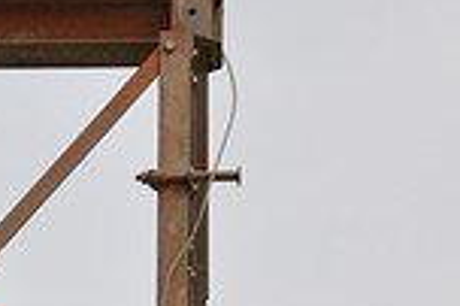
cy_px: 474
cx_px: -85
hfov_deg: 3.4
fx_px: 7696
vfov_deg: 2.3
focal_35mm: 603
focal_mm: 105
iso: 200
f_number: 6.3
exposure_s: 1/640
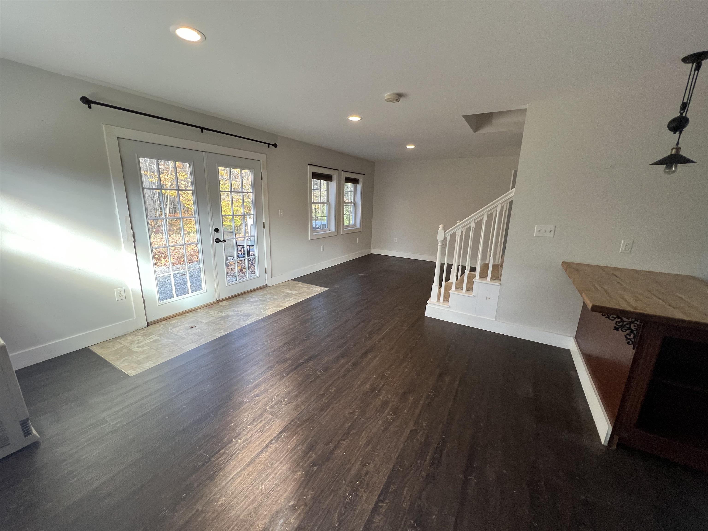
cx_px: 354
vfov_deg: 89.9
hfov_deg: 106.2
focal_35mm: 13
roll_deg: -2.3
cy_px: 266
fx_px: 266
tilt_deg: -14.3
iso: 200
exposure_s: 1/120
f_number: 1.8
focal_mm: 1.57
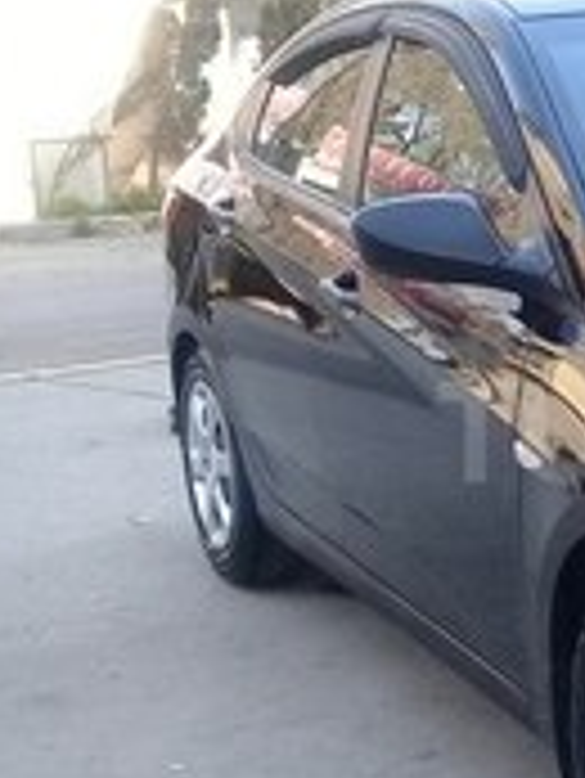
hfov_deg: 15.7
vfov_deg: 22.0
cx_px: 783
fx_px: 2003
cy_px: 432
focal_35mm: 89
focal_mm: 3.3
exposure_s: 1/152
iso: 50
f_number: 2.2
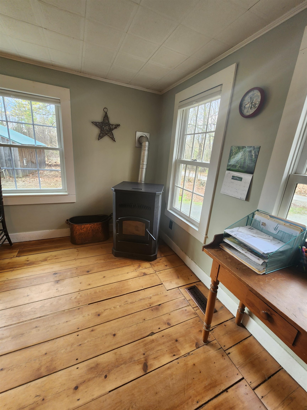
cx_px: 154
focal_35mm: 13
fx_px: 154
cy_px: 205
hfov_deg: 89.9
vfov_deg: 106.2
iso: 125
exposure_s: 1/60
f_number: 2.2
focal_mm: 2.2
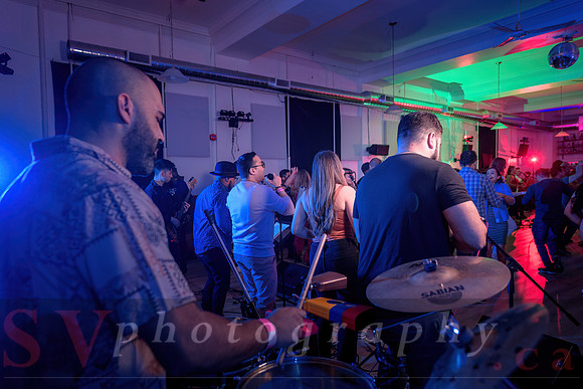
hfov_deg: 73.7
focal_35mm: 24
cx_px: 292
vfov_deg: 53.2
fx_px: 389
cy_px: 194
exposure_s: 1/60
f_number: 3.5
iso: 400
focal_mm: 24
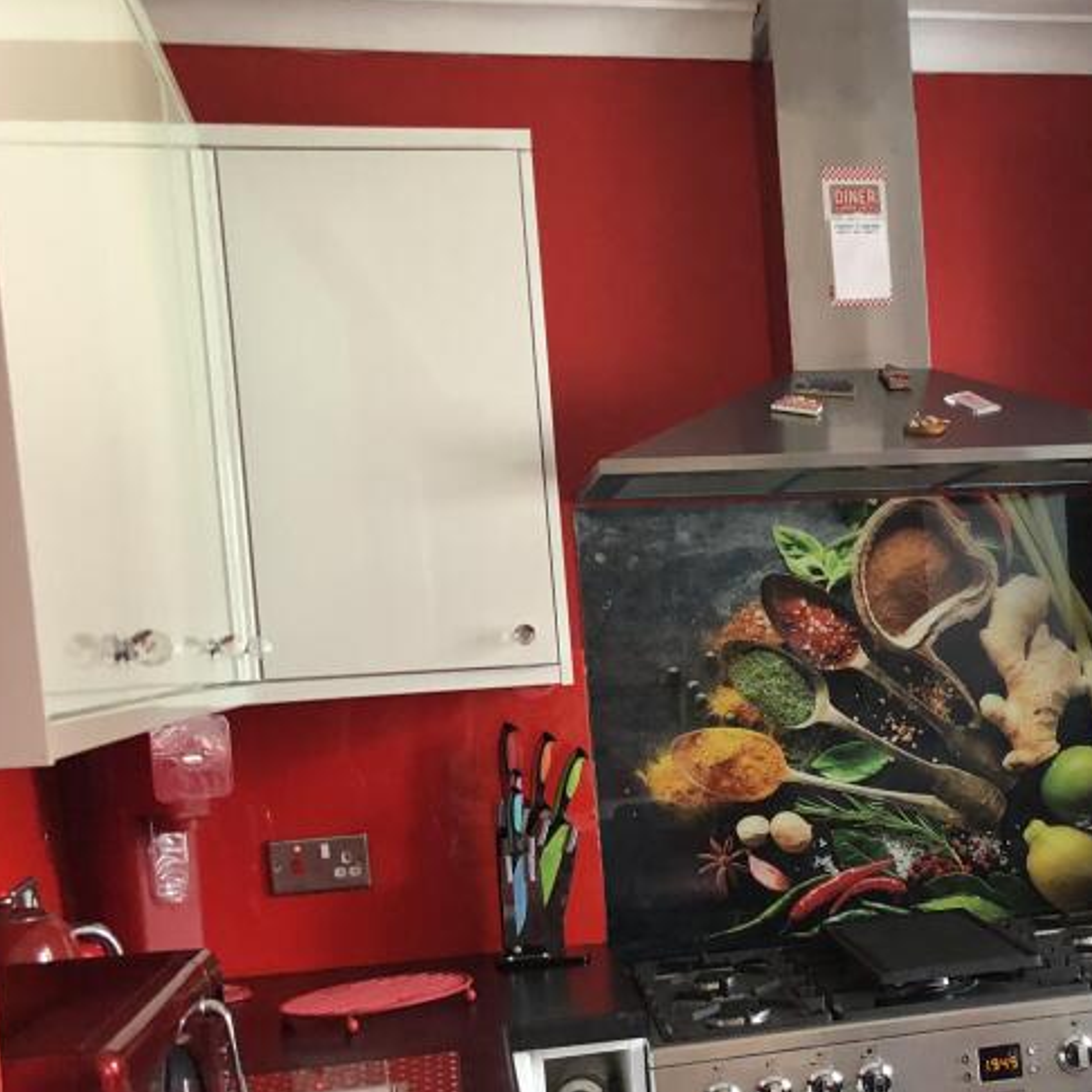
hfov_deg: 30.3
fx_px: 1927
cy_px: 804
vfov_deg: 31.1
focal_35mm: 54
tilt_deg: -8.8
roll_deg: +2.8
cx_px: 980
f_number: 1.8
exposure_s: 1/14
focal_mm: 3.99
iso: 100
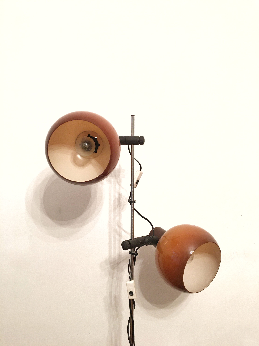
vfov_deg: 61.7
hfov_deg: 48.2
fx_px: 289
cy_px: 173
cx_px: 130
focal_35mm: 29
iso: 80
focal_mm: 4.15
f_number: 2.2
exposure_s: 1/17
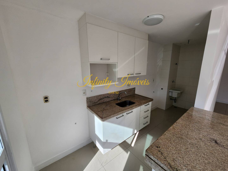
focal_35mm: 13
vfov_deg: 89.9
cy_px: 86
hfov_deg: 106.2
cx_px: 114
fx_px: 86
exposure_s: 1/560
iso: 50
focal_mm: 2.2
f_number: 2.2
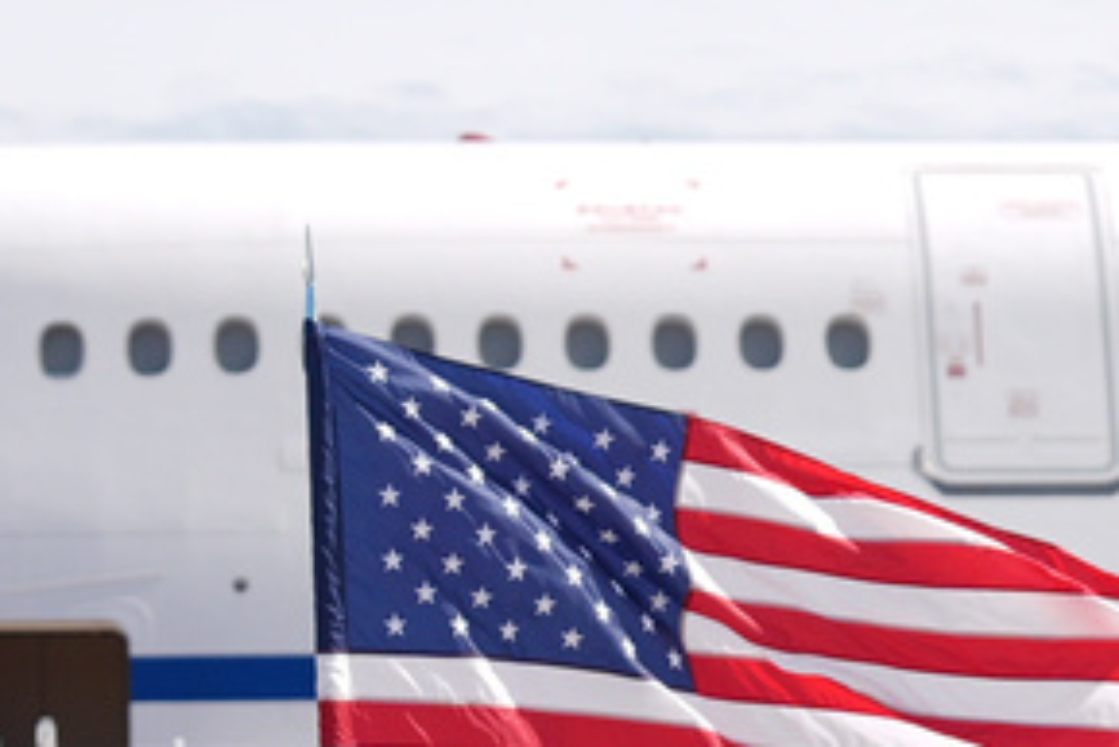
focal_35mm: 351
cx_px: 1220
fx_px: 10915
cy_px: 1053
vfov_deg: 3.9
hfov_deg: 5.8
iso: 200
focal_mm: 66
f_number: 2.8
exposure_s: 1/4000
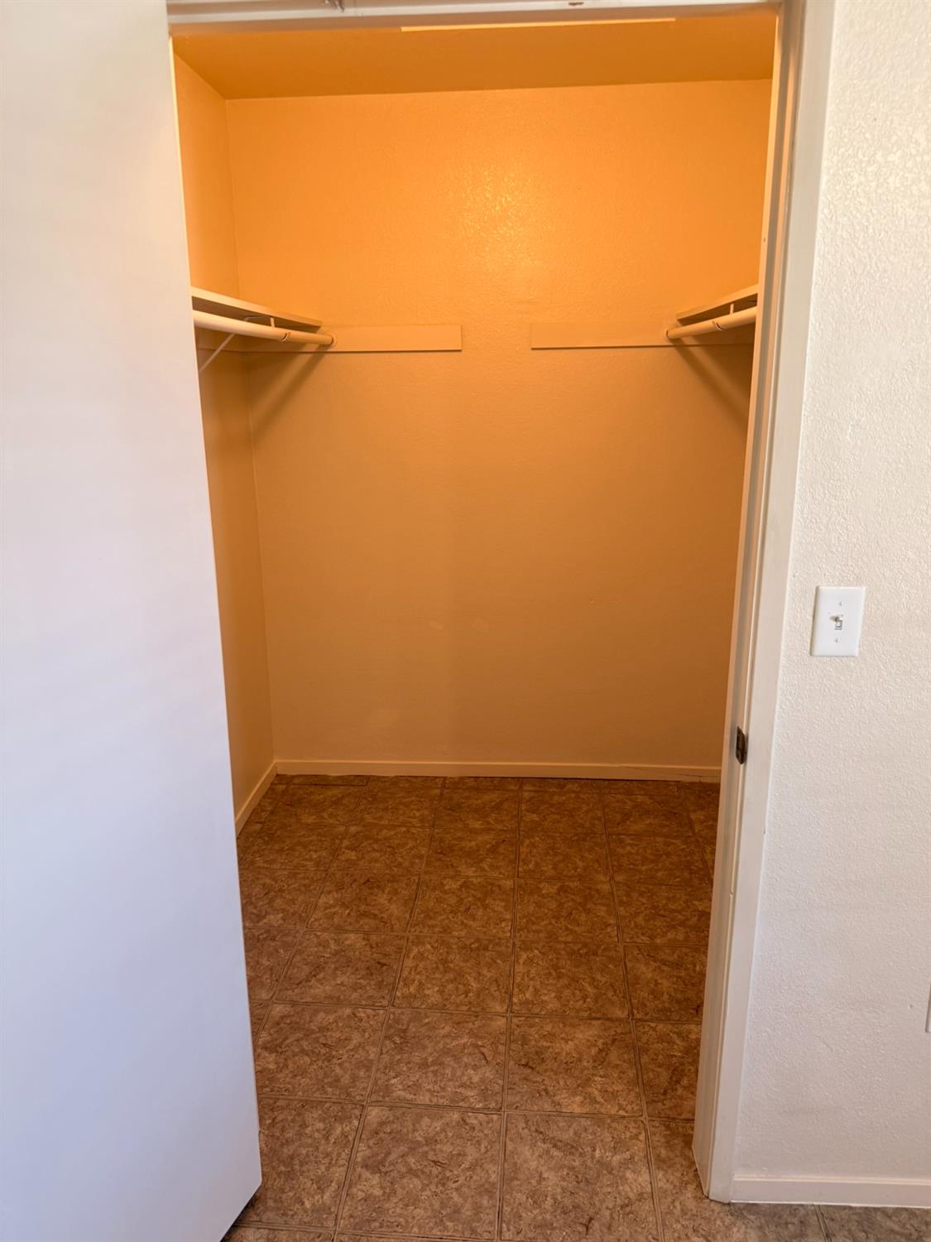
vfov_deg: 71.6
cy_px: 621
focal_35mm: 24
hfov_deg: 56.8
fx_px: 861
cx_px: 466
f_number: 1.78
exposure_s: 1/60
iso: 160
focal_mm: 6.76
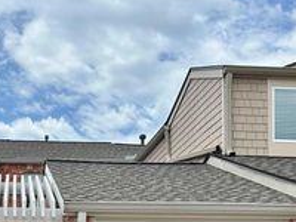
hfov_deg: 30.7
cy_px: 266
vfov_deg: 22.5
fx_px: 513
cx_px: 30
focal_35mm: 60
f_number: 1.78
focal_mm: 6.86
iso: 80
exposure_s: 1/4545
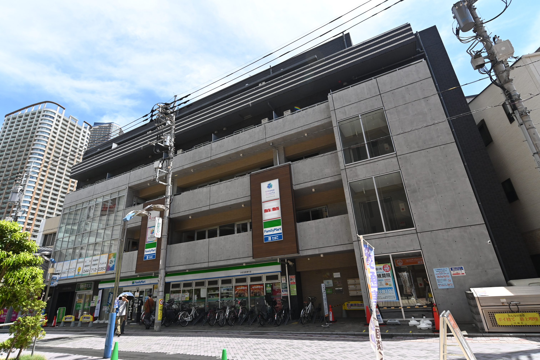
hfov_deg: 90.0
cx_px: 270
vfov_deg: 67.4
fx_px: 270
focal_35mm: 18
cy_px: 180
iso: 1250
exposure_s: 1/2000
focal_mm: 18
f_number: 7.1
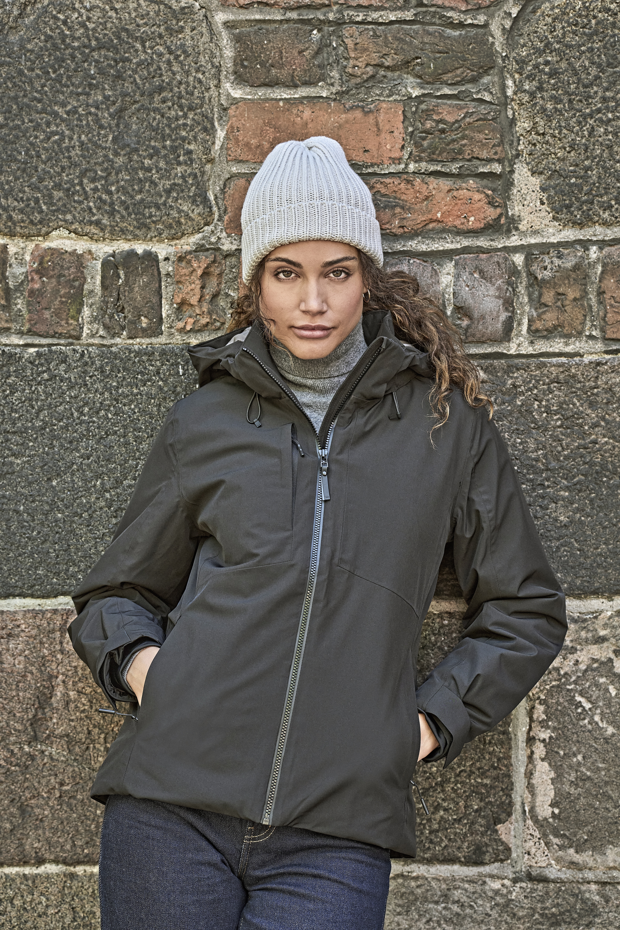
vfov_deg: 28.8
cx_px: 310
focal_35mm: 70
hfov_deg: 19.5
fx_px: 1808
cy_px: 465
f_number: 4.5
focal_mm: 70
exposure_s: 1/400
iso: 1250
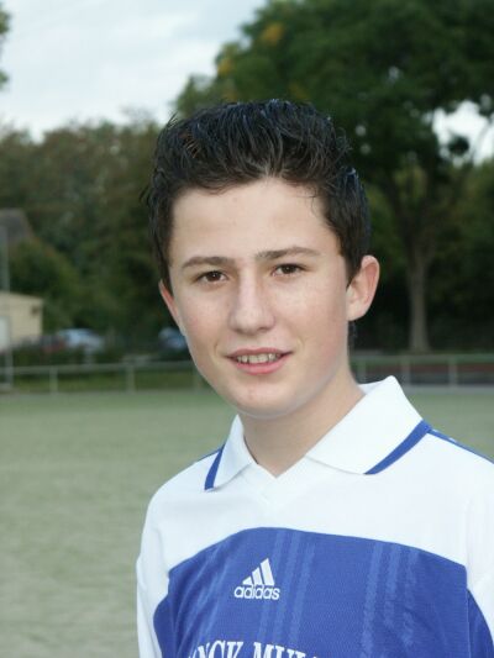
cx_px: 247
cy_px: 329
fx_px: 2606
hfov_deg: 10.8
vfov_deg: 14.4
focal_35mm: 137
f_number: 4.5
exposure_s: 1/350
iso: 200
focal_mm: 34.64
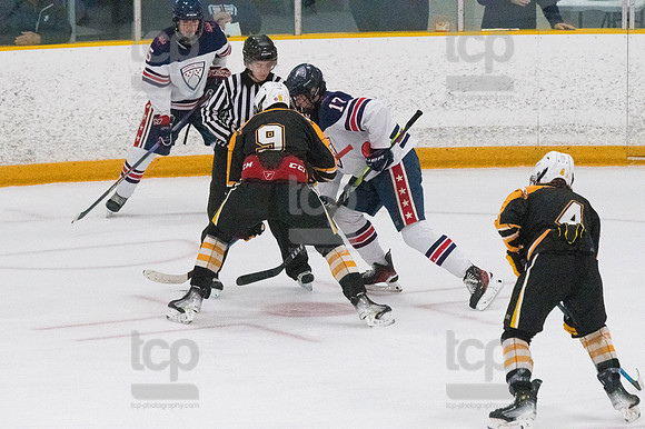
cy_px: 214
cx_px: 322
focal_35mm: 300
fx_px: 5372
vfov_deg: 4.6
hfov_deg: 6.9
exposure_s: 1/1600
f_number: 5
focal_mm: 200
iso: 8000
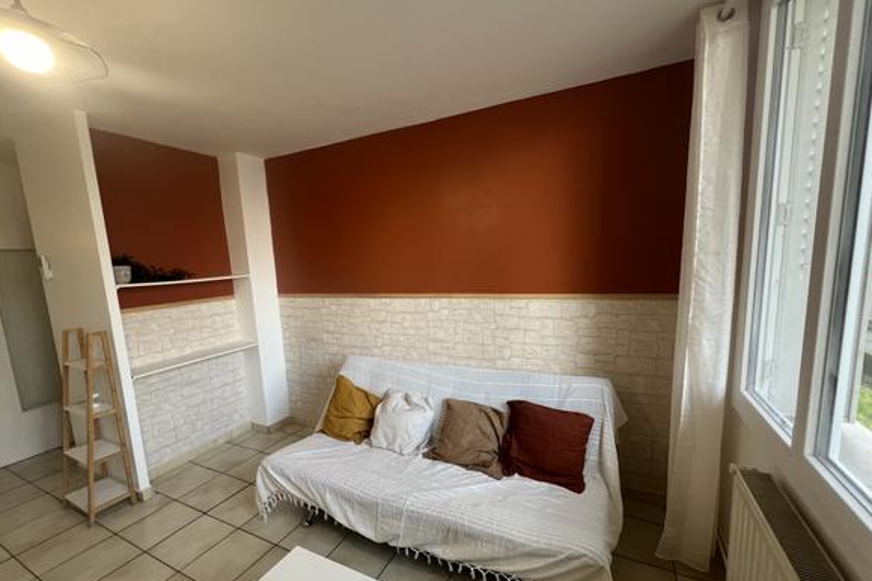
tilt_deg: -8.3
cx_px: 444
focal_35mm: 14
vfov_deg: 81.1
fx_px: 339
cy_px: 310
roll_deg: +2.5
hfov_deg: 104.2
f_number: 1.8
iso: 125
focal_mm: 1.57
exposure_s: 1/100
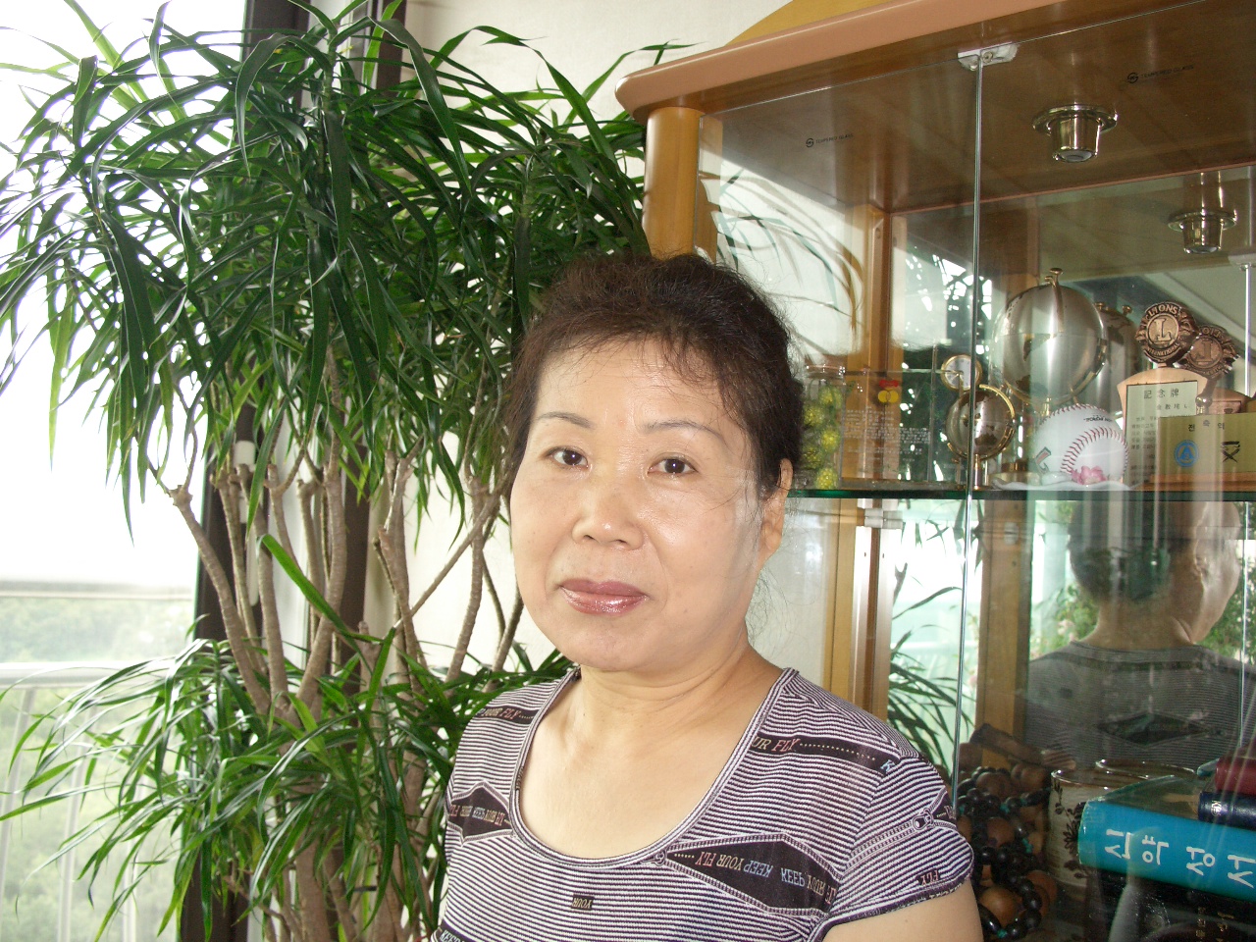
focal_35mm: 33
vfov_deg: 42.9
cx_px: 628
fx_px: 1197
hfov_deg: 55.4
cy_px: 471
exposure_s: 1/60
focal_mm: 7.1
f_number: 2.8
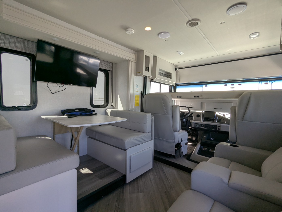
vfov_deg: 78.2
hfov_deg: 94.4
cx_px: 141
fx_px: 131
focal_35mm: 16
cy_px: 106
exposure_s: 1/196
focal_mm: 2.35
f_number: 2.2
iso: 111
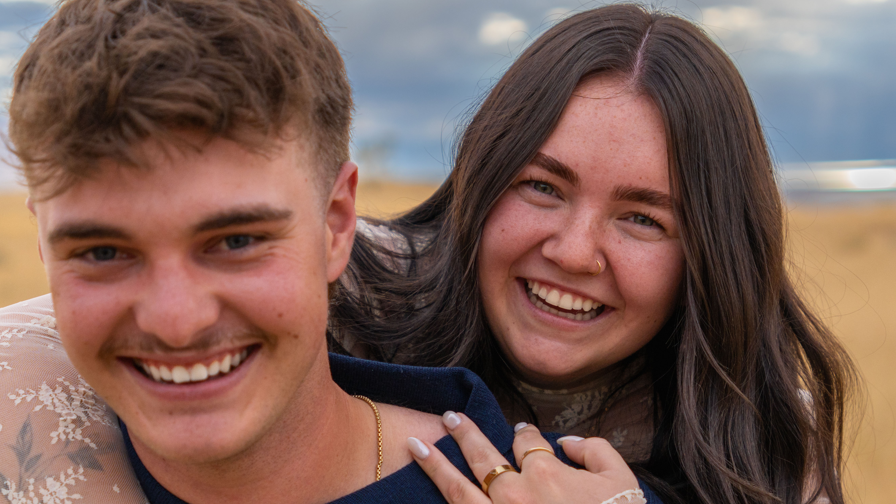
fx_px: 2069
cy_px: 375
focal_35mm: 87
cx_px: 520
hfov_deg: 24.4
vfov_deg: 13.8
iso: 200
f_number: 2.8
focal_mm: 40.5
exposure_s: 1/640
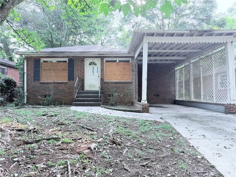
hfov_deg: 71.6
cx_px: 118
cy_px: 88
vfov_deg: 56.8
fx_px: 164
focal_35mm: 24
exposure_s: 1/206
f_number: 1.78
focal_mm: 6.76
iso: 125
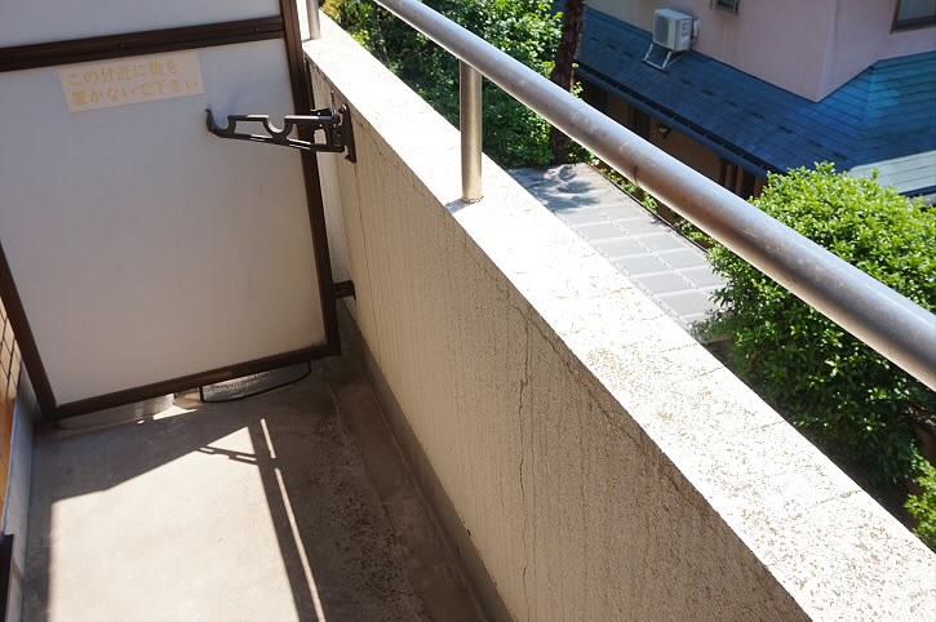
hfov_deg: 57.3
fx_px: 857
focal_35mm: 33
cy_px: 311
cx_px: 468
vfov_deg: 39.9
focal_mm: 22
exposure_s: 1/160
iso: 125
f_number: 9
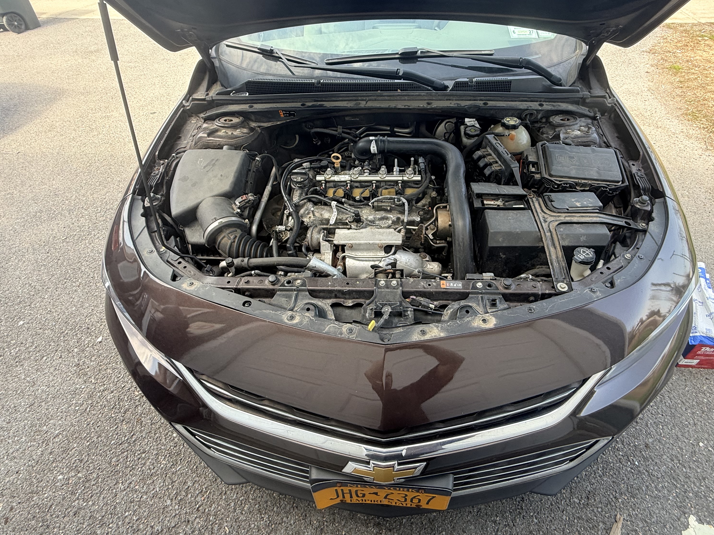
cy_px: 211
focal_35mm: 19
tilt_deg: -41.3
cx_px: 388
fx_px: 392
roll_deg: +1.2
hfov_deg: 84.5
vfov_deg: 67.9
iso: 64
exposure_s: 1/133
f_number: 2.2
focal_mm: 2.22
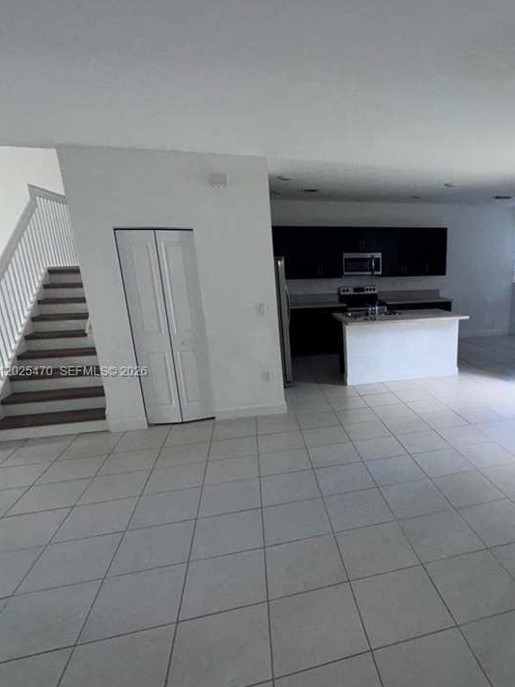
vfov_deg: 78.8
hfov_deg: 60.6
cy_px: 372
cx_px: 375
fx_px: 417
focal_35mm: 21
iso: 64
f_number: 2.2
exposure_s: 1/122
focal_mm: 2.22
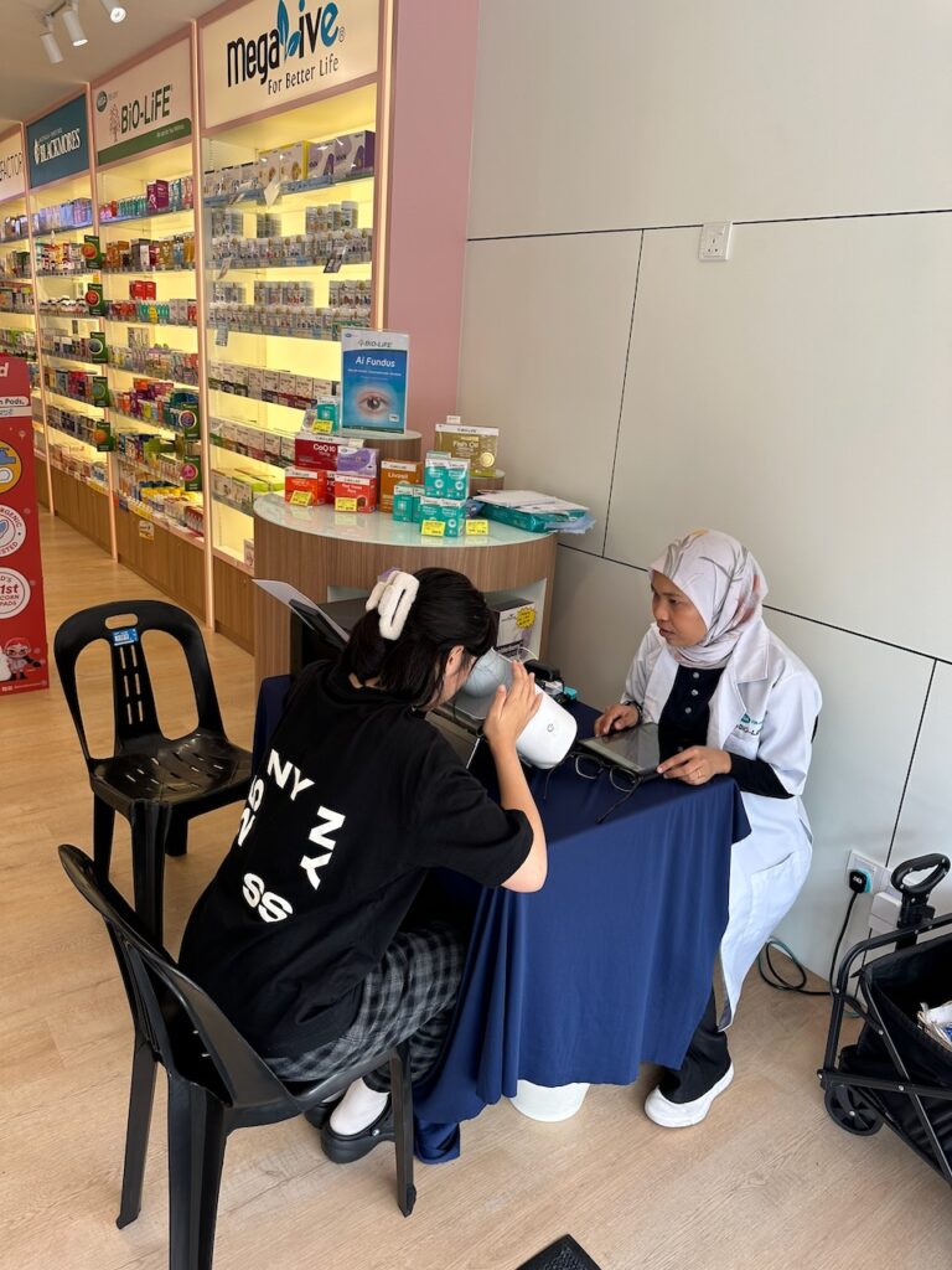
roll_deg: -4.5
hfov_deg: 56.8
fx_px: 880
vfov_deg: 71.6
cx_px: 476
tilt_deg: -17.4
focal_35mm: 24
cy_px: 635
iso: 64
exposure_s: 1/142
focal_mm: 6.86
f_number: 1.78
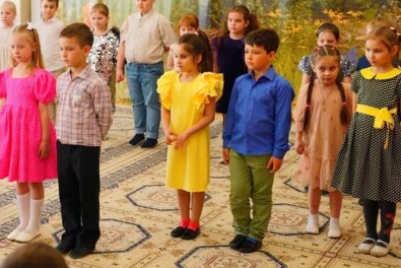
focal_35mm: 68
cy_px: 55
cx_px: 44
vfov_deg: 19.8
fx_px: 758
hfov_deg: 28.5
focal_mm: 35
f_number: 2.8
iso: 100
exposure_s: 1/100
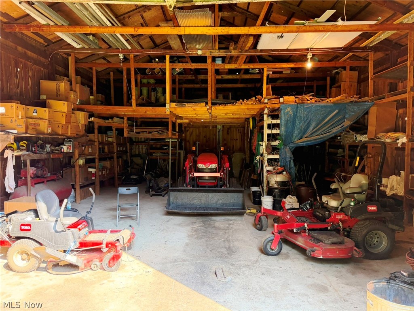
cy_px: 156
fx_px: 287
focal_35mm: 24
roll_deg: +0.5
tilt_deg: -2.5
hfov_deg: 71.6
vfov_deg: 56.8
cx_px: 207
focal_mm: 6.76
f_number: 1.78
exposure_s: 1/153
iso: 200
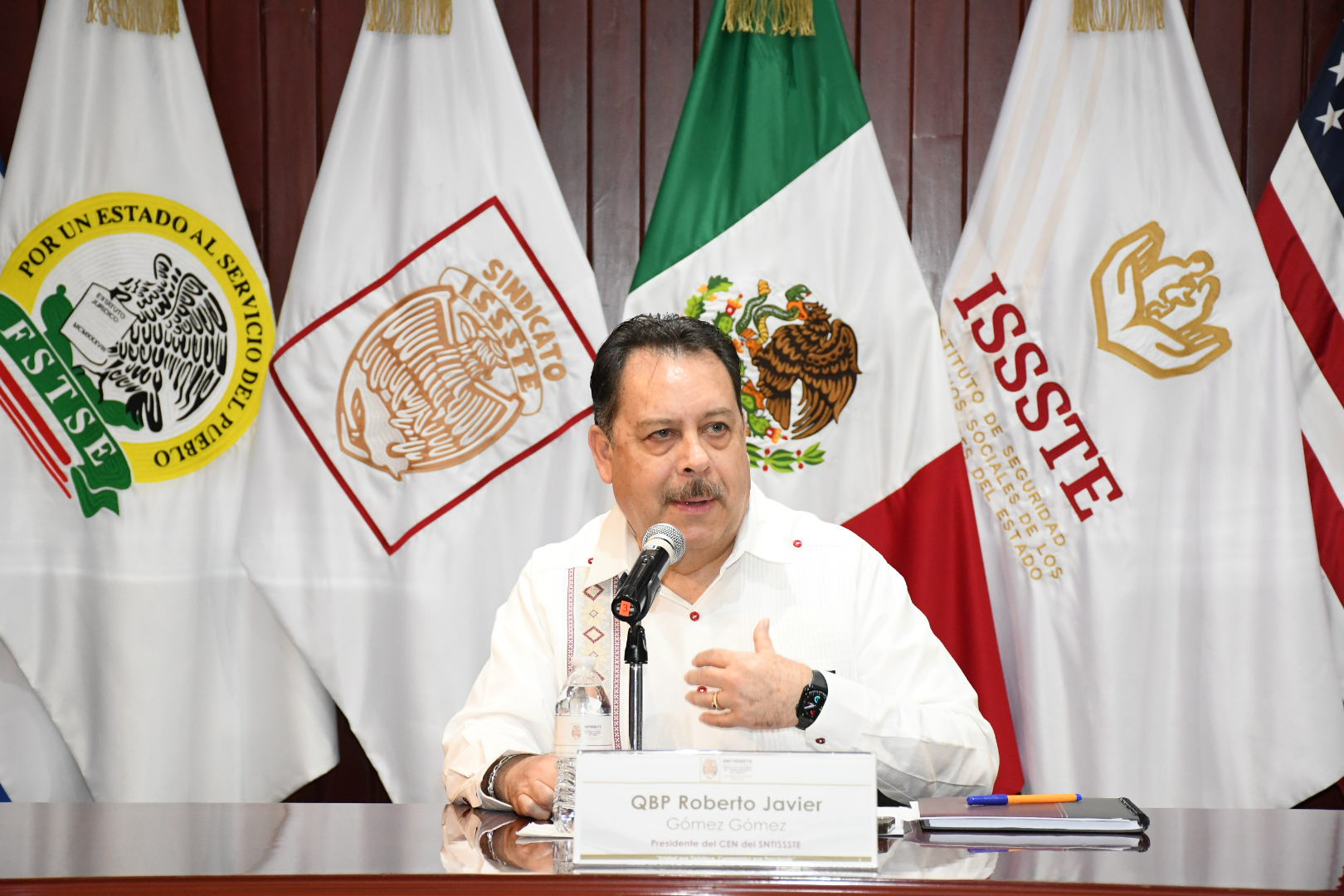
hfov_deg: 20.6
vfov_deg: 13.8
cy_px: 448
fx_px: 3696
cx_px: 672
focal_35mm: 99
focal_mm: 66
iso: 2500
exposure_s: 1/125
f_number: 6.3
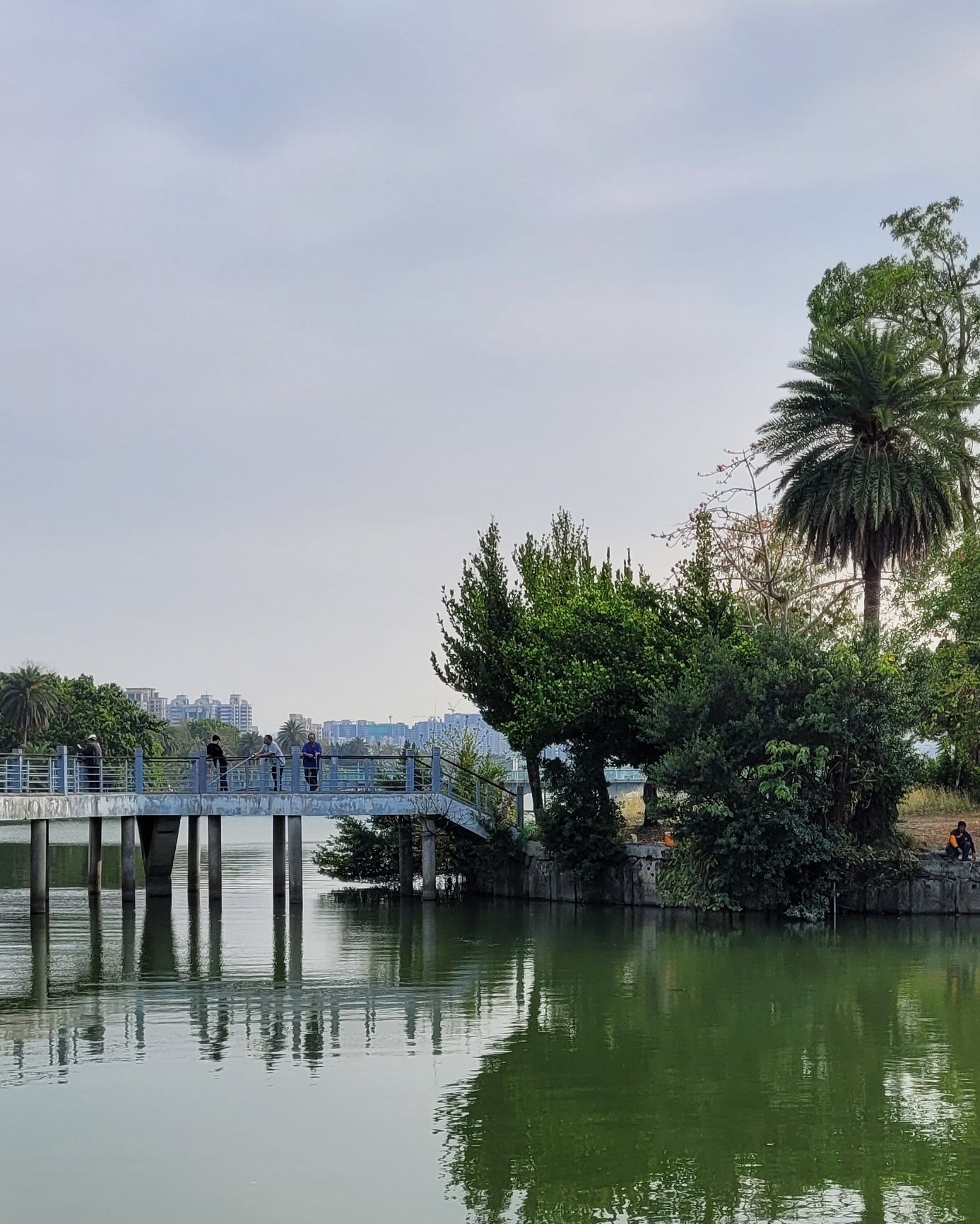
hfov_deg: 25.8
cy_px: 784
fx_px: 2139
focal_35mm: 59
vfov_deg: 31.8
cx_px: 589
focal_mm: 5.4
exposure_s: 1/1668
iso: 40
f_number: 1.8
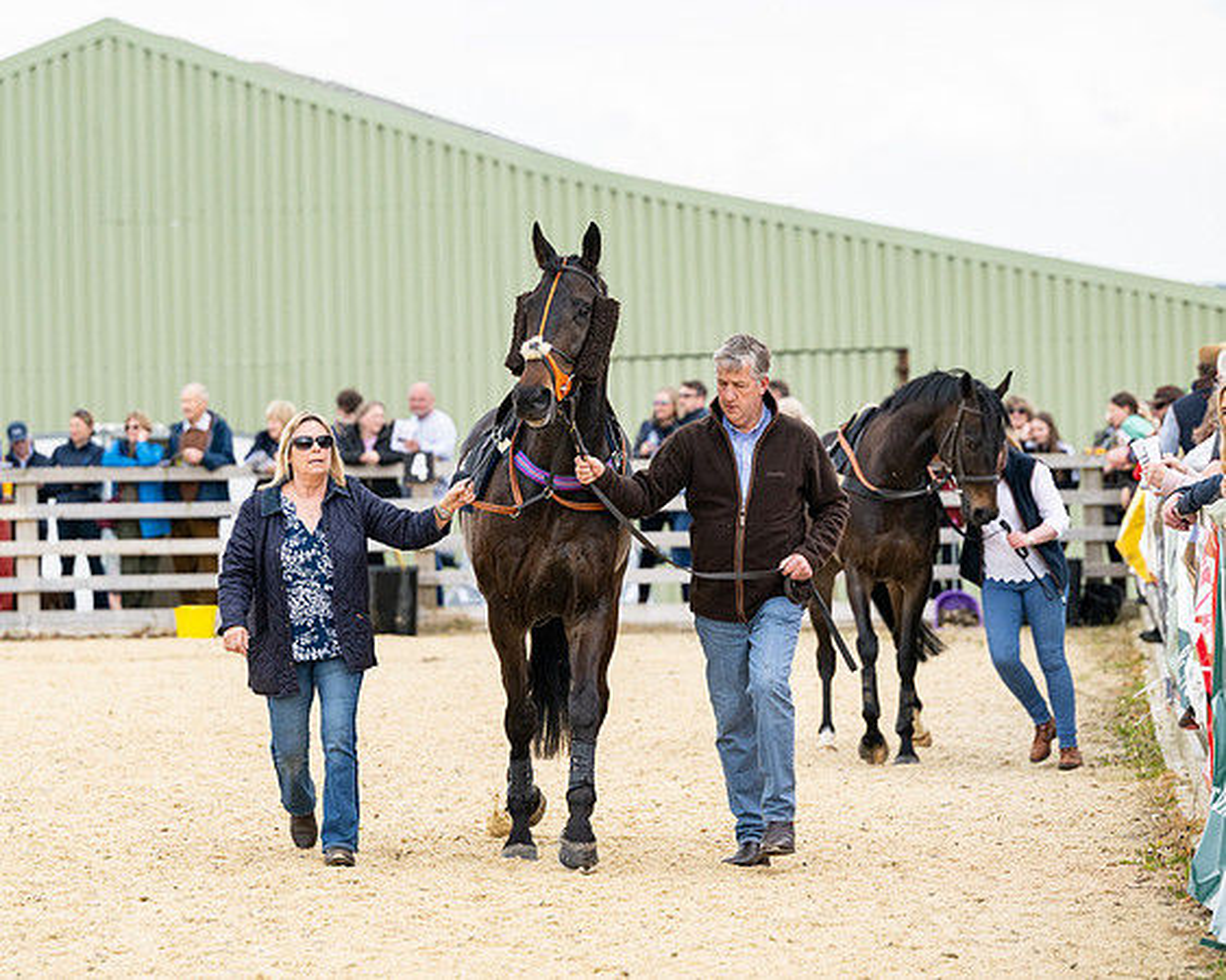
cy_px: 382
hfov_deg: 9.1
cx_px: 497
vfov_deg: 7.3
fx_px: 7724
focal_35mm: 213
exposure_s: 1/2000
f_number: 4
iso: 400
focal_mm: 155
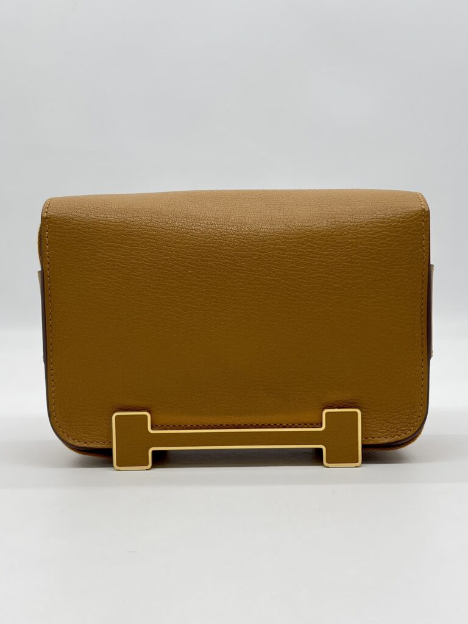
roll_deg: +0.8
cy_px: 312
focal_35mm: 26
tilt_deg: -6.0
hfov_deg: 53.1
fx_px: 469
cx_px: 234
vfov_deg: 67.3
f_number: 1.5
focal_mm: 5.7
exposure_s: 1/176
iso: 40
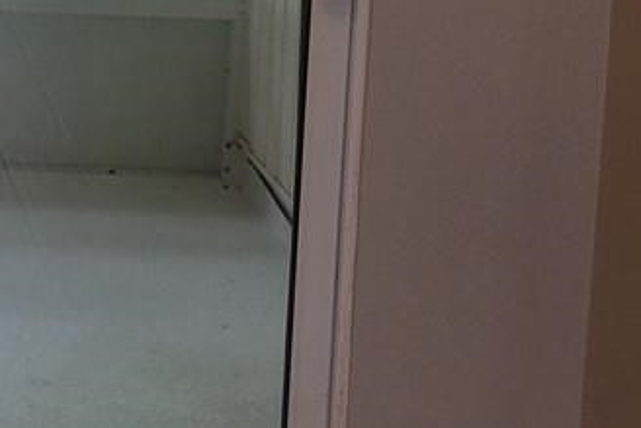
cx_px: -485
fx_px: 2351
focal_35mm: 132
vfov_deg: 10.0
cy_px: -252
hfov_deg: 13.9
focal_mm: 5.4
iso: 80
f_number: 1.8
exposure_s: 1/120
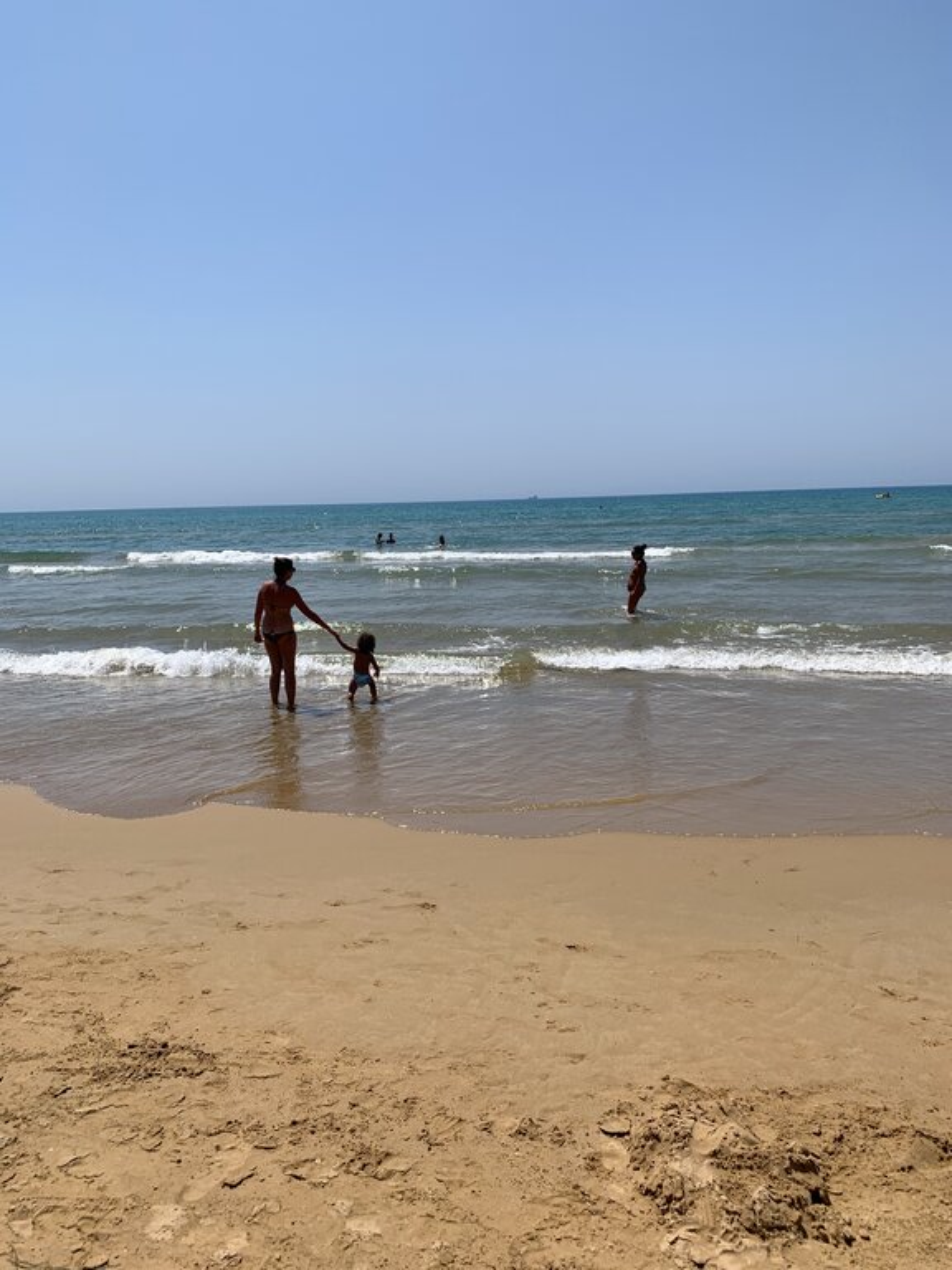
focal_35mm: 26
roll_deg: +2.1
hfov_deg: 53.1
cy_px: 635
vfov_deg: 67.3
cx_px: 476
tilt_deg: -8.3
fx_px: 953
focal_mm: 4.25
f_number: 1.8
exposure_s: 1/4902
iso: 25
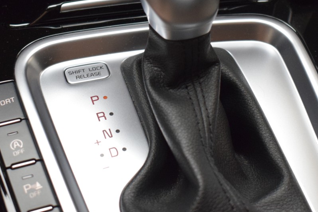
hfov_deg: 24.8
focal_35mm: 82
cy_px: 33
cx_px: 146
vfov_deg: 16.5
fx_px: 724
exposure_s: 1/60
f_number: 4.2
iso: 2200
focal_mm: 29
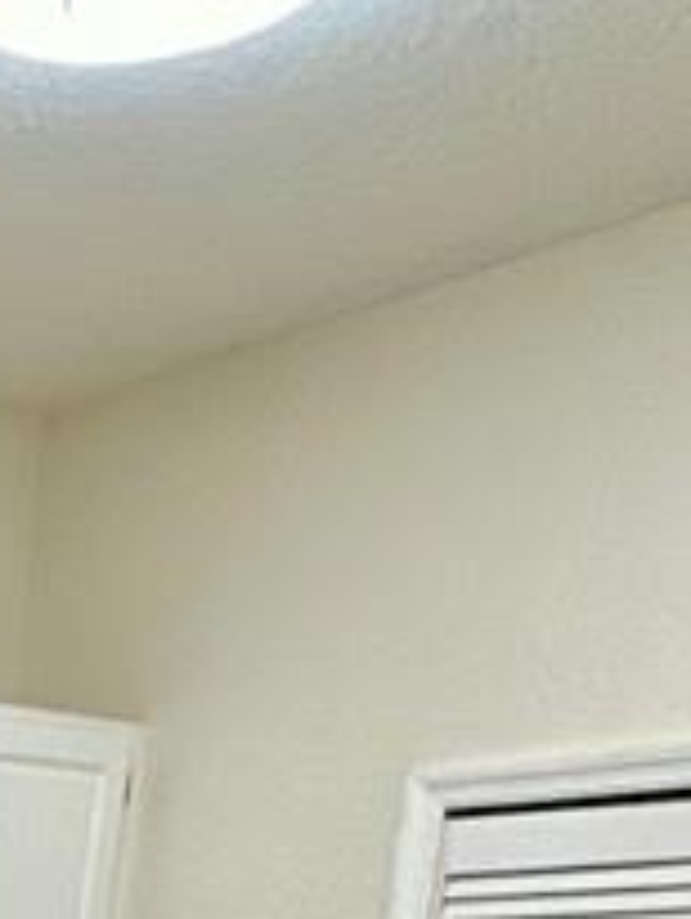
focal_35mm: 82
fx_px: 2180
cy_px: 1600
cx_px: -767
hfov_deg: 14.4
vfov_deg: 18.9
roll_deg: -2.4
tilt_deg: -14.4
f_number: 2.2
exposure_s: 1/120
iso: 320
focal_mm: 2.22
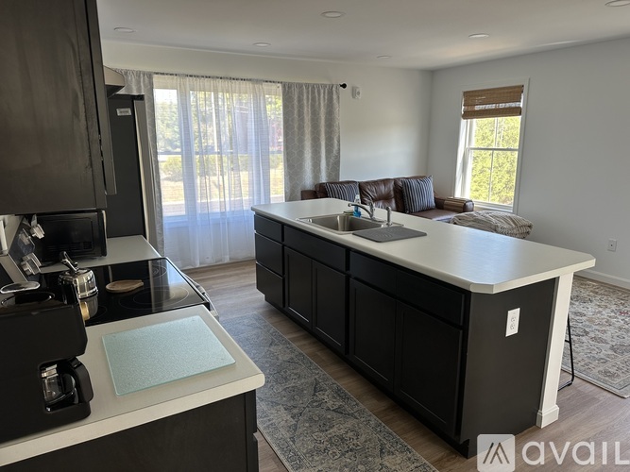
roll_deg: -0.4
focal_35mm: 24
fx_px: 437
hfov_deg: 71.6
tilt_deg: -11.2
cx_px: 315
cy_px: 236
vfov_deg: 56.8
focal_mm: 6.86
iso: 125
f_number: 1.78
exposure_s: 1/121
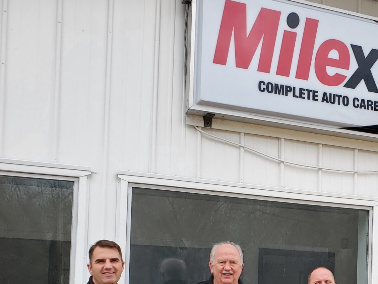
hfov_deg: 31.3
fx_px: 644
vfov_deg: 23.9
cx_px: 334
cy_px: 276
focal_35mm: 59
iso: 50
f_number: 2.4
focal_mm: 4.3
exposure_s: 1/387
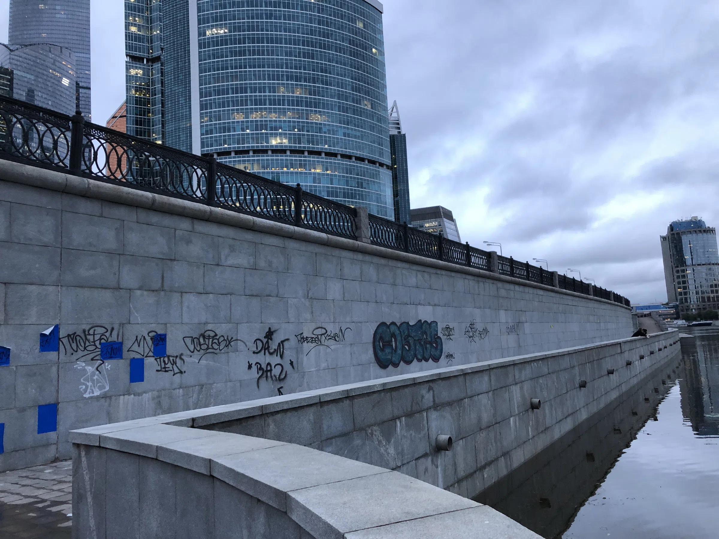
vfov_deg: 49.7
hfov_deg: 63.4
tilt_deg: +6.7
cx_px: 360
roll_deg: +3.3
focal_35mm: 28
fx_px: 582
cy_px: 270
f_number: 1.8
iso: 40
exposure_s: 1/27
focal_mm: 4
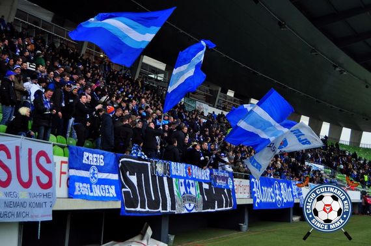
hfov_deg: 35.1
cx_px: 186
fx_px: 586
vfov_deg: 23.7
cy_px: 123
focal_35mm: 57
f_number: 4.8
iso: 640
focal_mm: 38
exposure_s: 1/800
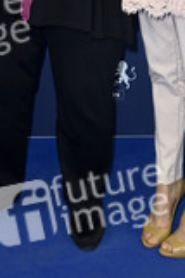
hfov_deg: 12.5
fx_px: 842
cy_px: -54
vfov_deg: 17.9
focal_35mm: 109
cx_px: 130
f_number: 5
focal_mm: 44
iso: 800
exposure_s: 1/250
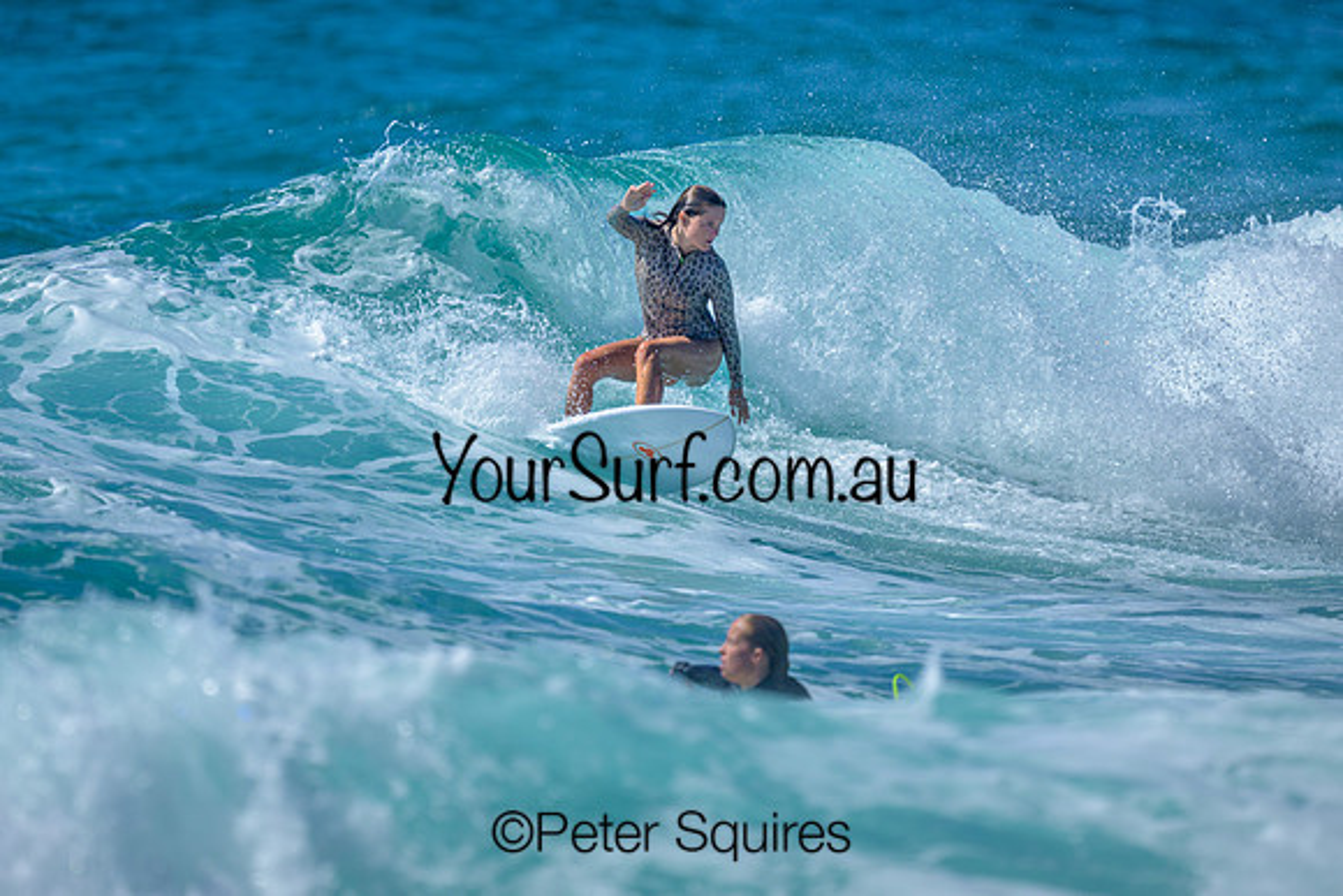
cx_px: 607
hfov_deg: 1.9
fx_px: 41039
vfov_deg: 1.3
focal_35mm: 1100
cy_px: 373
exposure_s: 1/2500
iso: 200
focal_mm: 800
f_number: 6.3
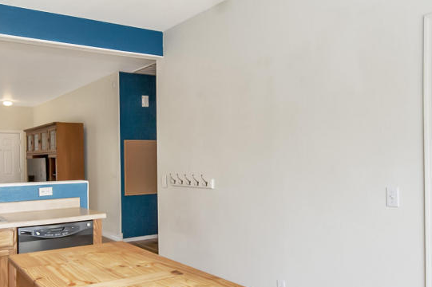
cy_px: 165
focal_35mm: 32
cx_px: 162
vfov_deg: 41.0
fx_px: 384
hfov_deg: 58.0
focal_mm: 15
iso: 640
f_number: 6.3
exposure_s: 1/125
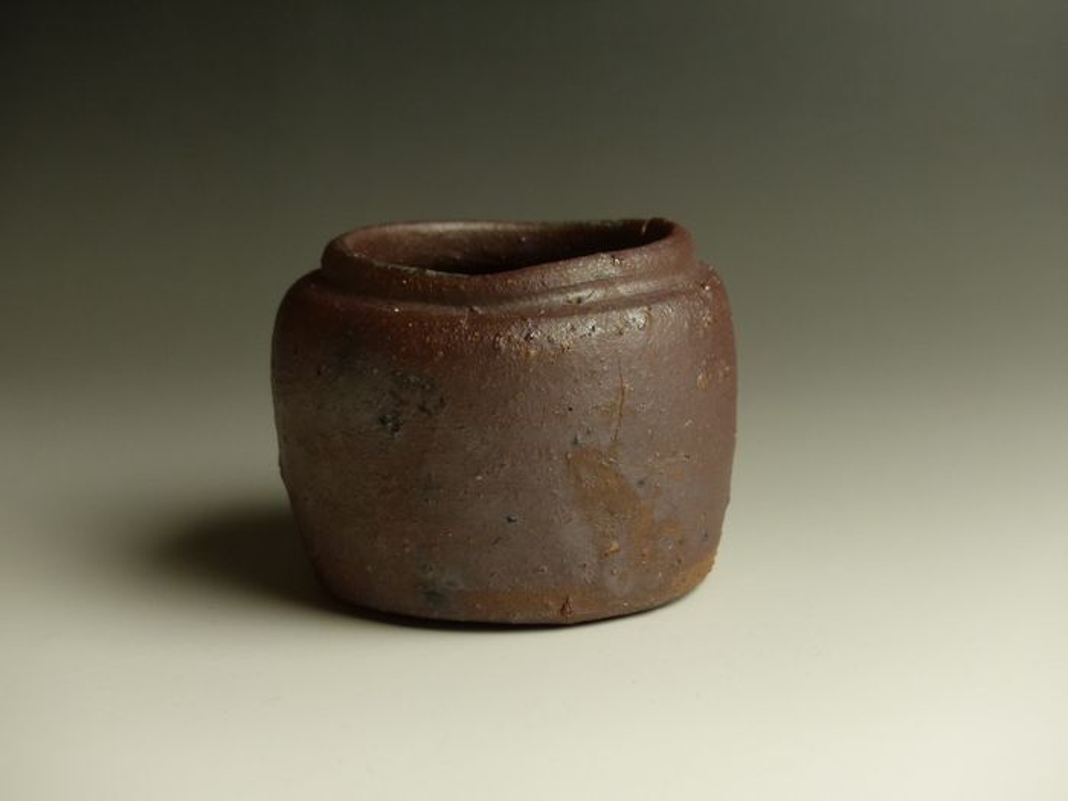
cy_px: 400
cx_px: 534
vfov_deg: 15.7
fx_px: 2900
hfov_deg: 20.9
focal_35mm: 94
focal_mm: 16.9
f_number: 2.8
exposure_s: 1/100
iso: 200
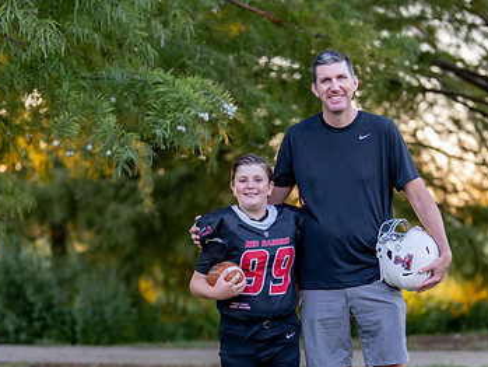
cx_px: 314
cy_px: 270
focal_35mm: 108
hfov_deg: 18.2
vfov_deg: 13.7
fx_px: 1523
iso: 100
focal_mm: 50
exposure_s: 1/320
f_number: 1.2
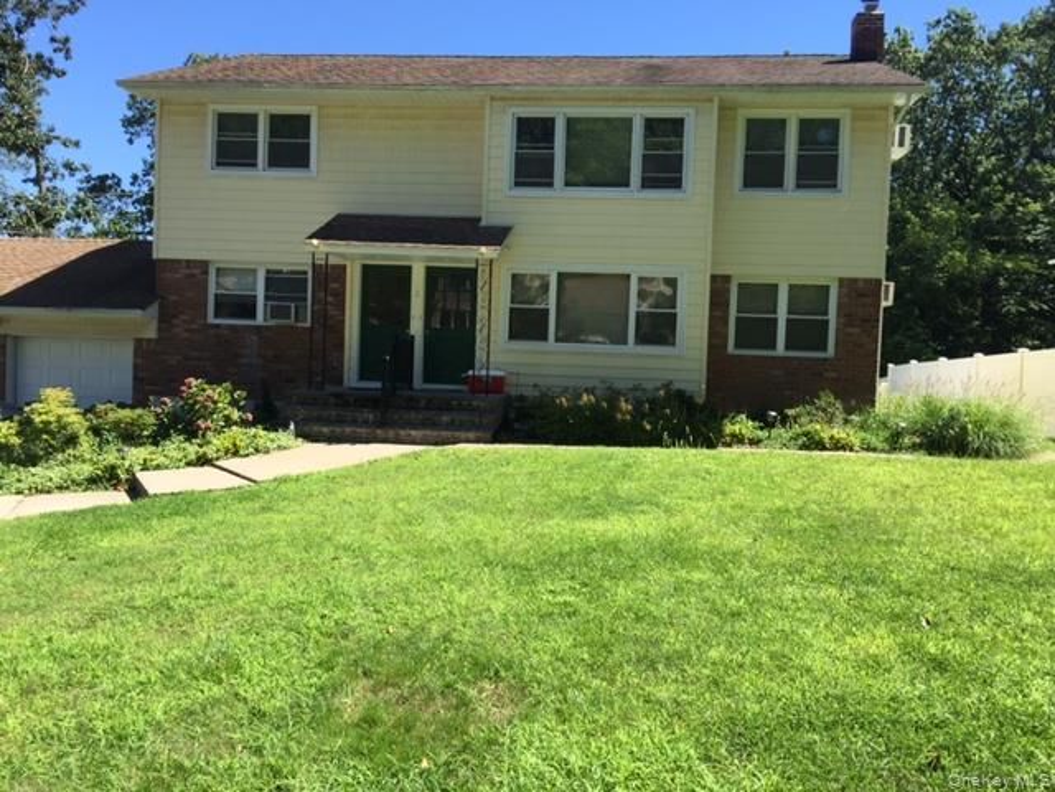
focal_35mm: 29
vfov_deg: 48.2
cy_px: 396
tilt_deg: -2.7
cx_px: 528
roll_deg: -3.4
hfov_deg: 61.7
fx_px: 884
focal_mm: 4.15
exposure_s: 1/879
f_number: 2.2
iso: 32
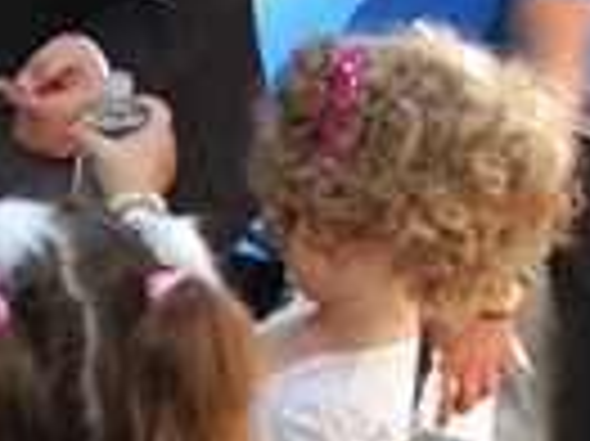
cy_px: 220
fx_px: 2401
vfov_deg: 10.5
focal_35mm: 141
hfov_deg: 13.6
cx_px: -113
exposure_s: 1/125
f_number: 3.8
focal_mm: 20
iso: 100
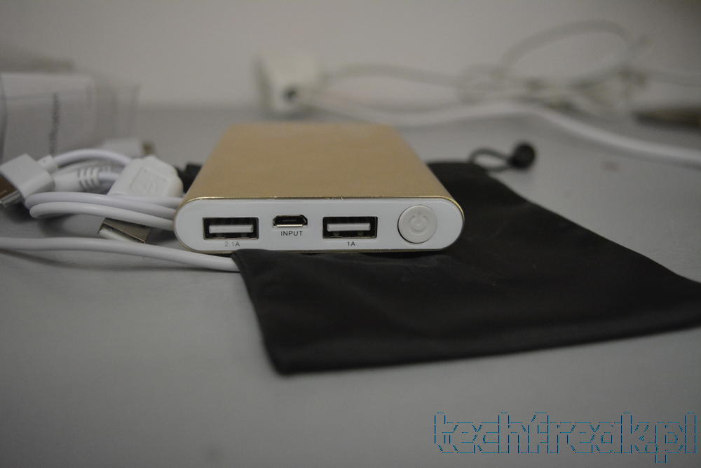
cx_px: 350
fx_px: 730
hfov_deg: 51.3
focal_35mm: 38
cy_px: 234
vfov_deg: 35.5
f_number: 4
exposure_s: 1/10
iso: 3200
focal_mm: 25
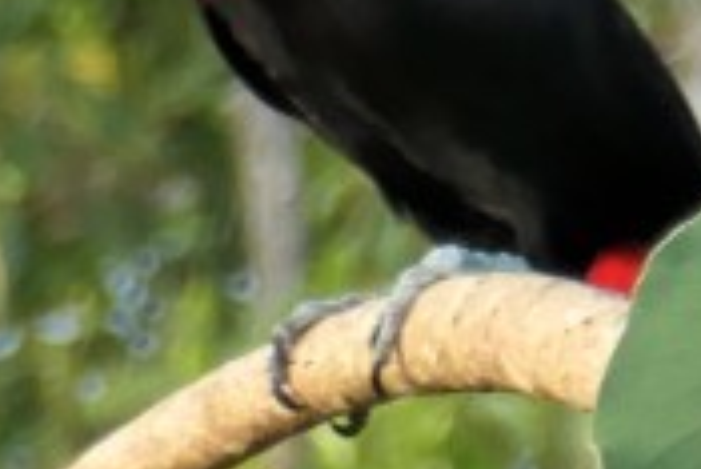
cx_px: 308
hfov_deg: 0.6
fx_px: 64154
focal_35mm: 3292
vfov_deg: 0.4
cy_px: 263
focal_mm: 132
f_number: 6.4
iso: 640
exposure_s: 1/125
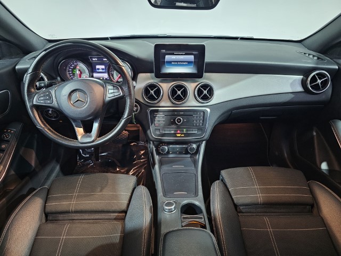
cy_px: 128
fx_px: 227
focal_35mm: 23
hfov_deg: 73.9
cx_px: 170
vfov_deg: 58.9
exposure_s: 1/33
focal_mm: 6.3
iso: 500
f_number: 1.7
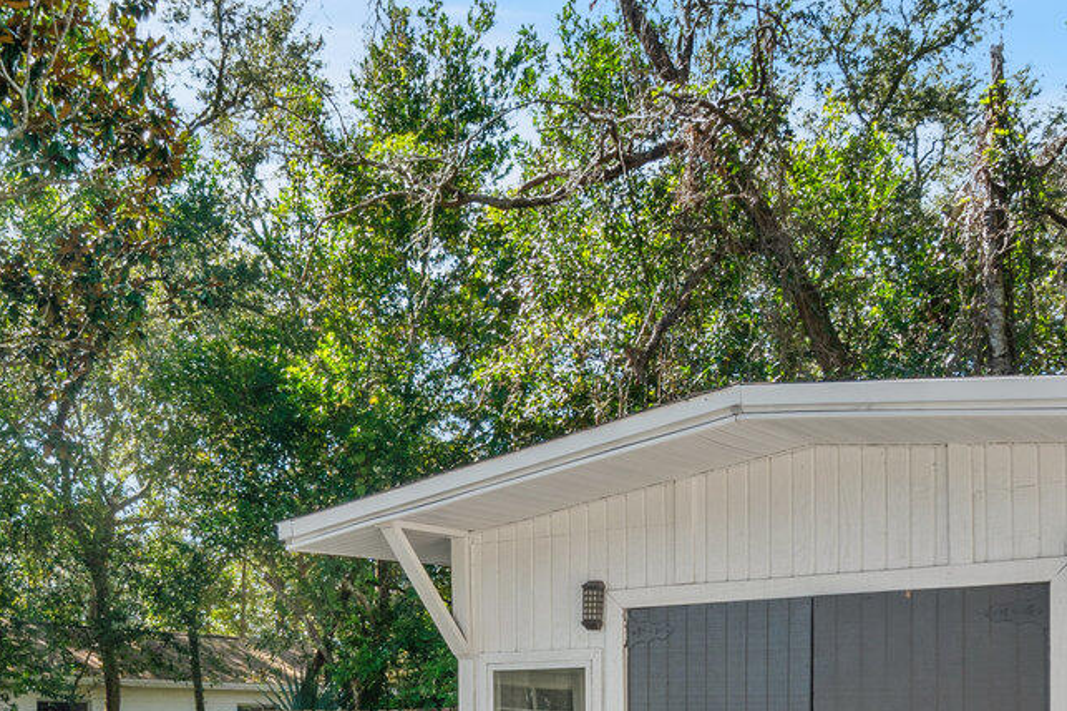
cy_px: 745
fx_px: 1558
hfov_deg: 37.2
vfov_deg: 24.3
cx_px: 324
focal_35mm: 53
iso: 100
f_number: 8
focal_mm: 11
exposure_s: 1/10
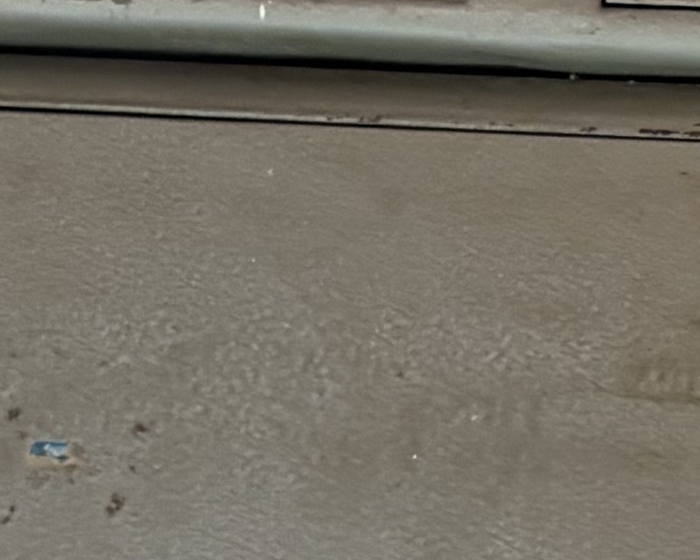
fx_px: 3917
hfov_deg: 9.8
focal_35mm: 189
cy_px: -107
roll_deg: -3.6
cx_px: 1156
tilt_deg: +12.4
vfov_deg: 8.1
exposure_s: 1/60
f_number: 1.6
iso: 160
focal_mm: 5.96
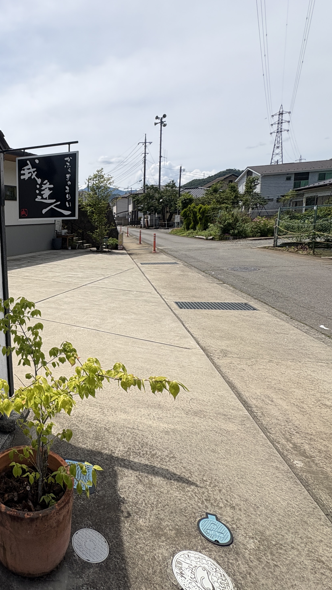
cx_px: 5
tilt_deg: -9.6
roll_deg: +3.8
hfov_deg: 45.7
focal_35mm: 21
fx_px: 329
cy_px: 286
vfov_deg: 83.8
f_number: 2.2
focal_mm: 2.22
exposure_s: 1/2273
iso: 50
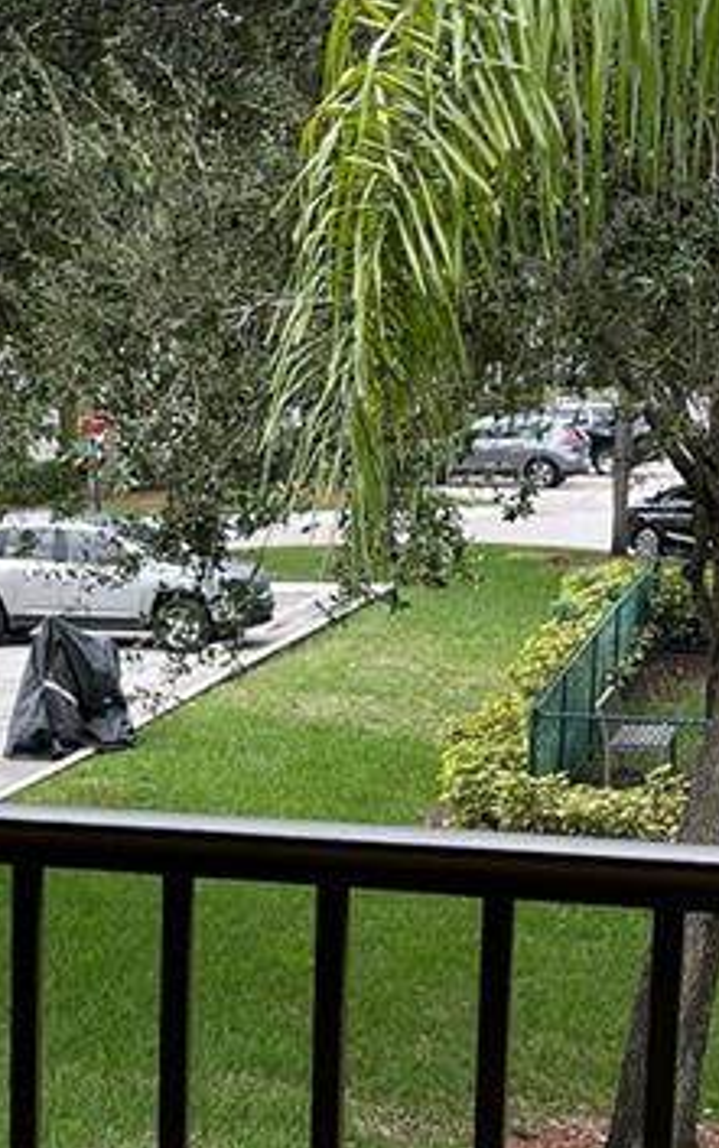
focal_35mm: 90
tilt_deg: -9.9
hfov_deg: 13.9
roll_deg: -0.3
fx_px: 2818
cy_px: 820
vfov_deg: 22.9
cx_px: -257
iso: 32
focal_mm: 5.1
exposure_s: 1/303
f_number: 1.6
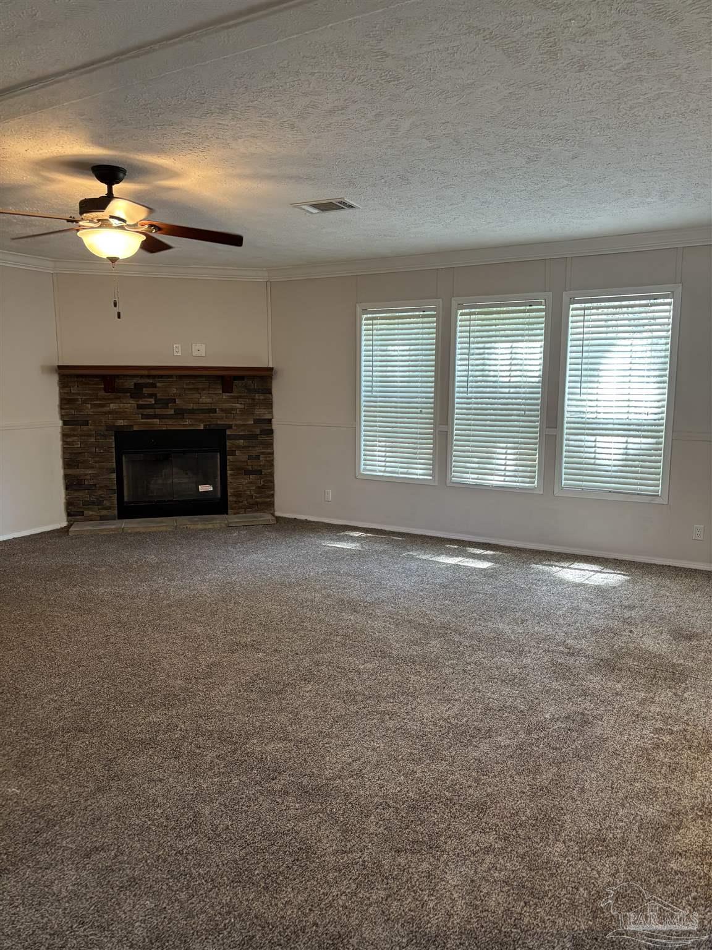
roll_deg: -1.1
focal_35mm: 26
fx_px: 713
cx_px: 356
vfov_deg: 67.3
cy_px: 475
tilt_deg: -6.7
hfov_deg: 53.1
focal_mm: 5.96
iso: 200
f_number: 1.6
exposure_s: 1/60
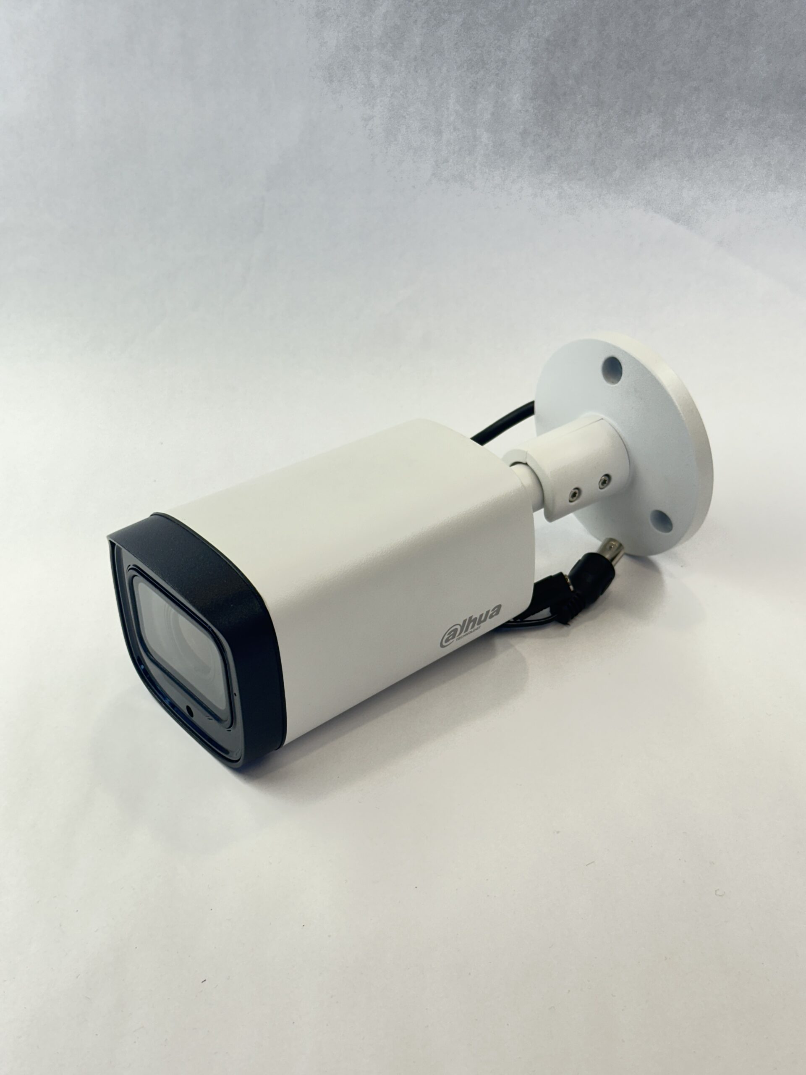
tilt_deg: -30.6
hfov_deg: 30.3
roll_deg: -0.6
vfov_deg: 39.7
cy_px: 538
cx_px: 403
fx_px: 1490
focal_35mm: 48
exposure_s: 1/108
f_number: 1.78
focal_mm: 6.86
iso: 40
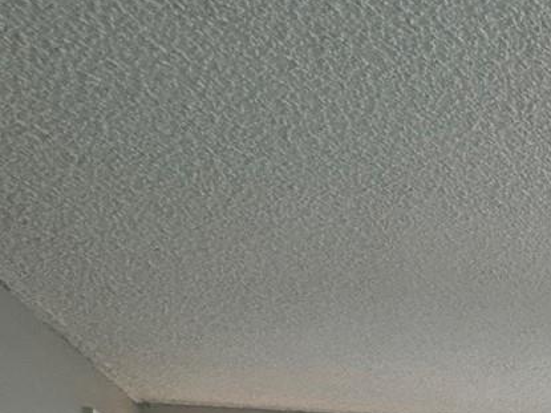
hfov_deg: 22.0
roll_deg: +1.8
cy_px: 643
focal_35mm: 54
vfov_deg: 21.8
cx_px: 988
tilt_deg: -6.8
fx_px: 859
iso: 160
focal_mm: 2.22
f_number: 2.2
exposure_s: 1/60
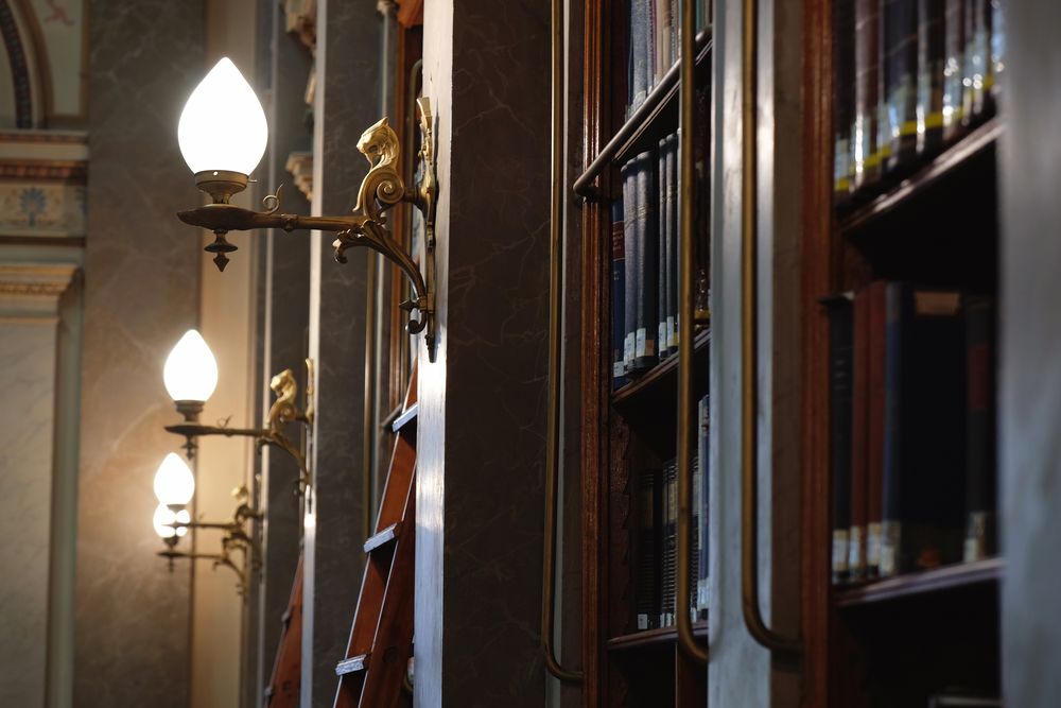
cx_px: 530
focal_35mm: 112
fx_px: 3301
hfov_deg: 18.3
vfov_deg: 12.2
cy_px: 354
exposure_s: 1/4
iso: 320
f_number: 5.3
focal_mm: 74.4
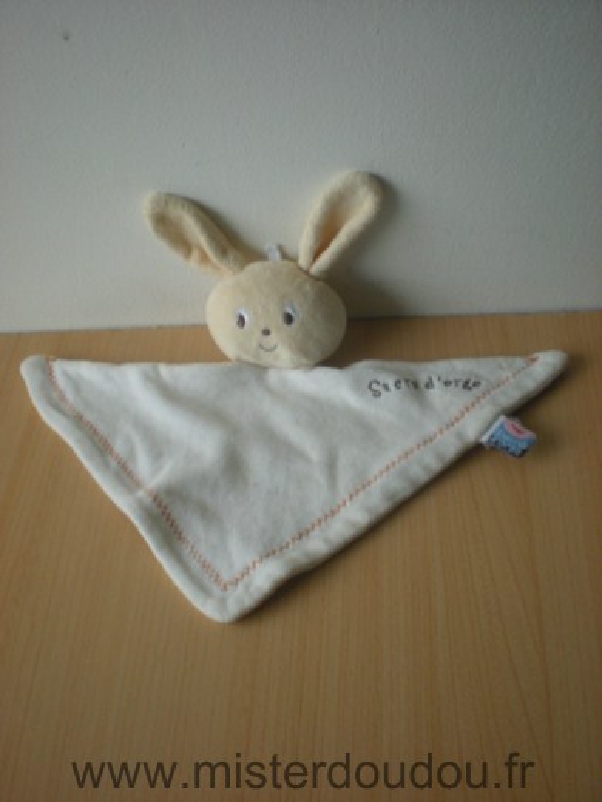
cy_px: 401
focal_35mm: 38
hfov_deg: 37.7
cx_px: 301
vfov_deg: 49.0
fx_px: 881
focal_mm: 6.3
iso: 200
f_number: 3.1
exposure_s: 1/9.7
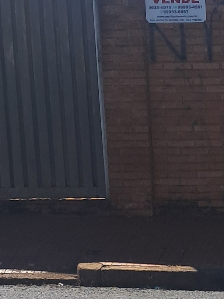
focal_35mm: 136
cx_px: 327
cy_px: 293
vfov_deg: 14.3
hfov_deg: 10.6
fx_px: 1173
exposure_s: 1/641
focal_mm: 4
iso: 50
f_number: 1.8
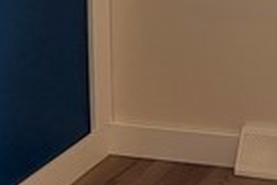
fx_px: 1516
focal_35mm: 197
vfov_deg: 6.5
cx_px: 434
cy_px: -297
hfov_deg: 10.1
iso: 200
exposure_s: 1/60
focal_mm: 5.96
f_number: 1.6
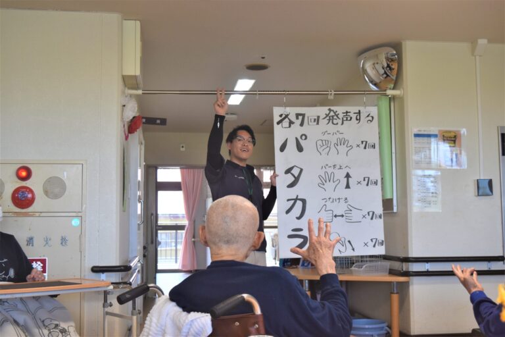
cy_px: 168
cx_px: 252
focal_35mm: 46
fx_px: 652
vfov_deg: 28.9
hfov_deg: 42.3
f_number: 6.3
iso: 400
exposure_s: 1/160
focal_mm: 31
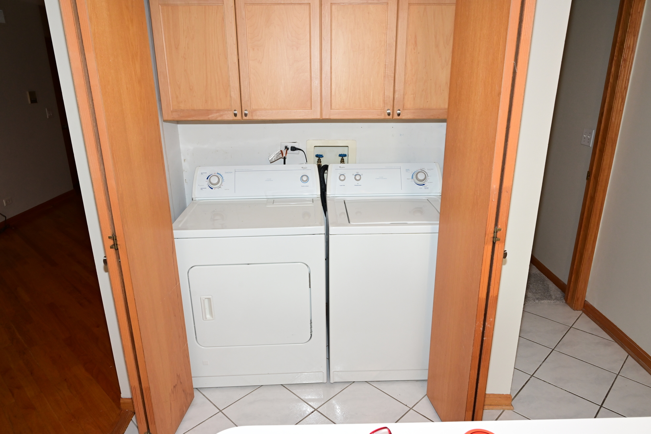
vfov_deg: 53.1
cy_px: 217
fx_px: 434
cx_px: 326
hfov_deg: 73.7
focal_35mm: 24
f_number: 8
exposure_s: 1/60
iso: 1000
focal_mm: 24
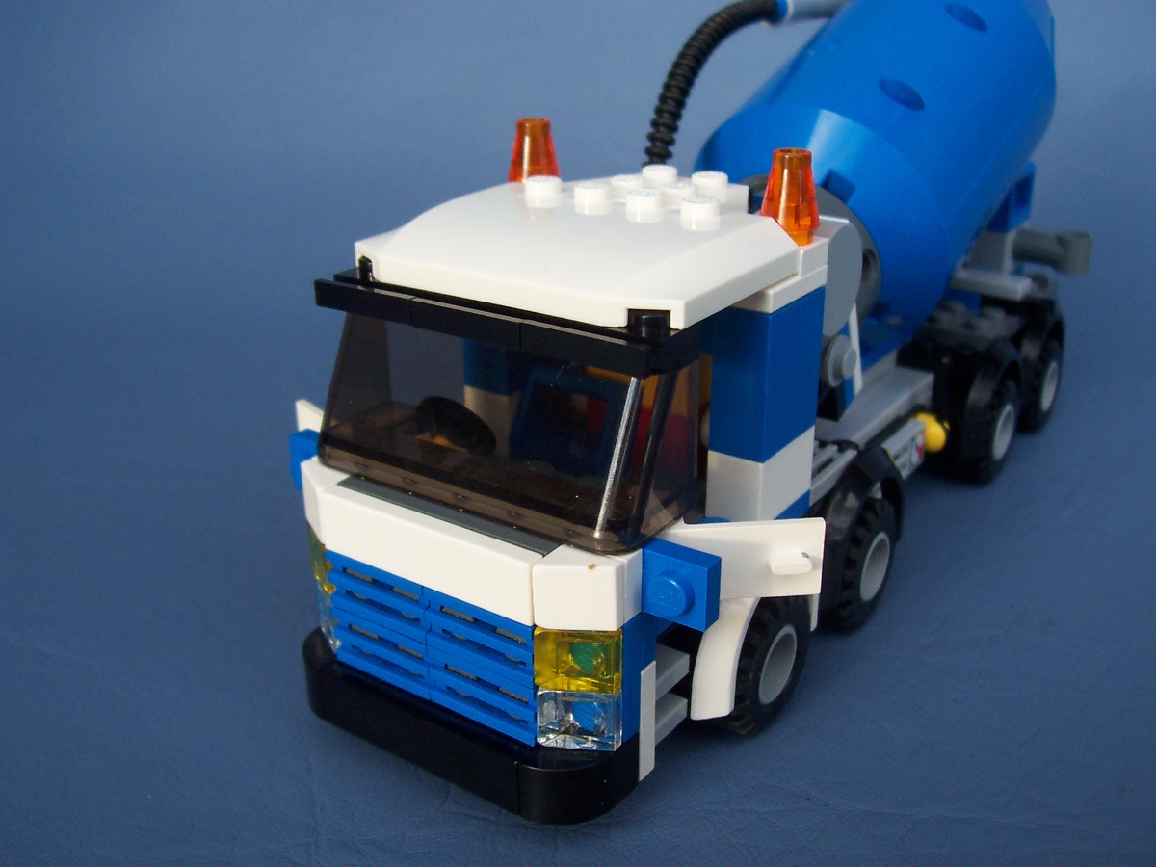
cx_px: 578
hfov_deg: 50.1
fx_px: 1236
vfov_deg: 38.7
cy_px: 434
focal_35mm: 37
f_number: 2.8
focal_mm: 5.6
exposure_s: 1/250
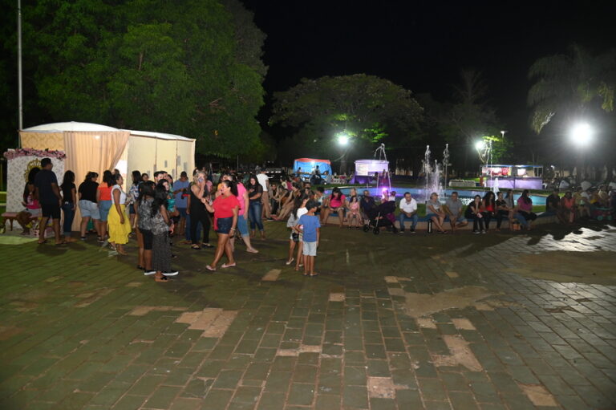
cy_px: 205
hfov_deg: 62.0
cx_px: 308
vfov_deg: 43.6
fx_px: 513
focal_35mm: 30
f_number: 4
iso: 3200
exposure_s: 1/60
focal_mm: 30
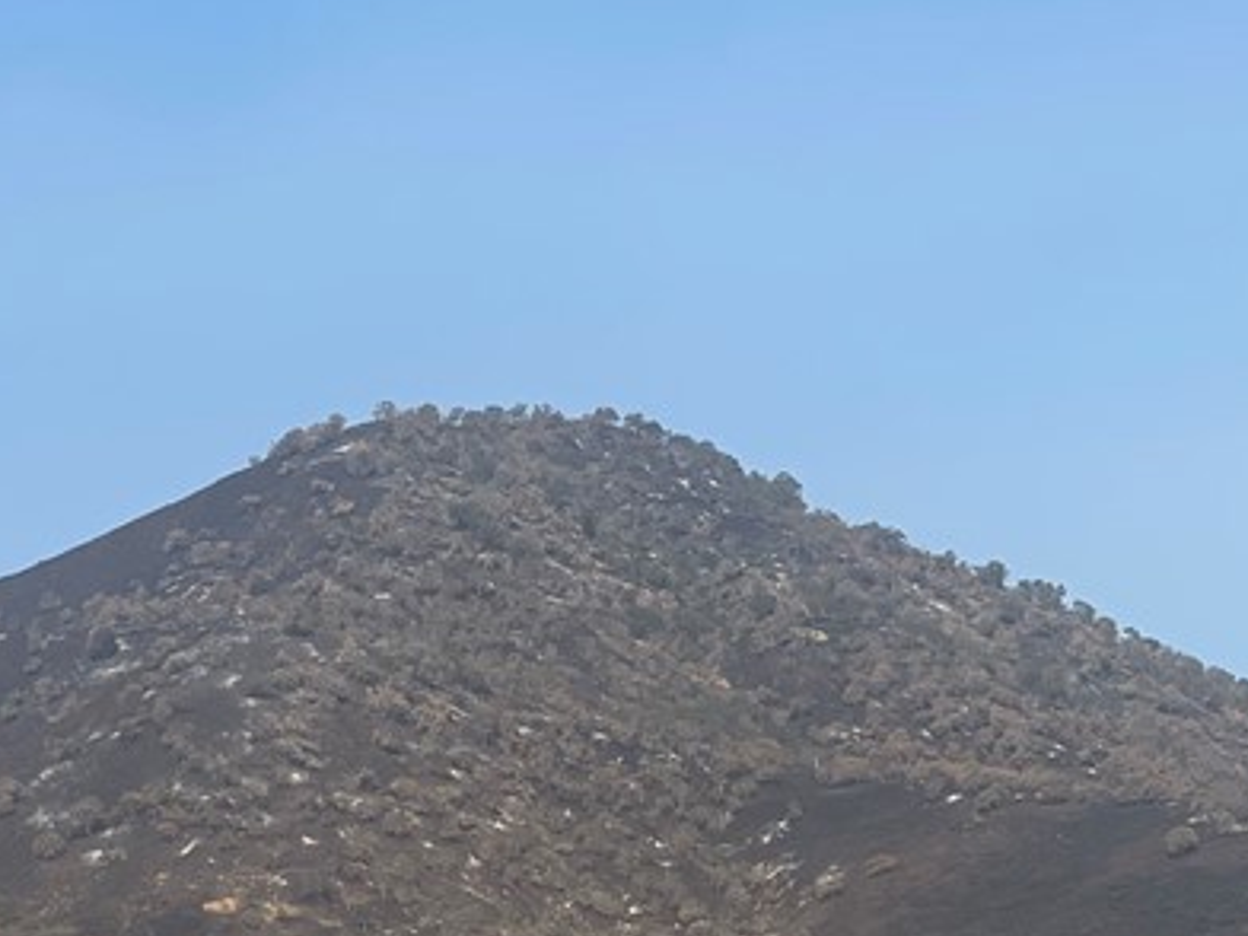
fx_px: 4903
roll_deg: +0.7
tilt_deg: +4.2
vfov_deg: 10.7
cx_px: 115
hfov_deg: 14.4
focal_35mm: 136
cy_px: 1140
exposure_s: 1/2660
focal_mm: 6
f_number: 2
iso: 32
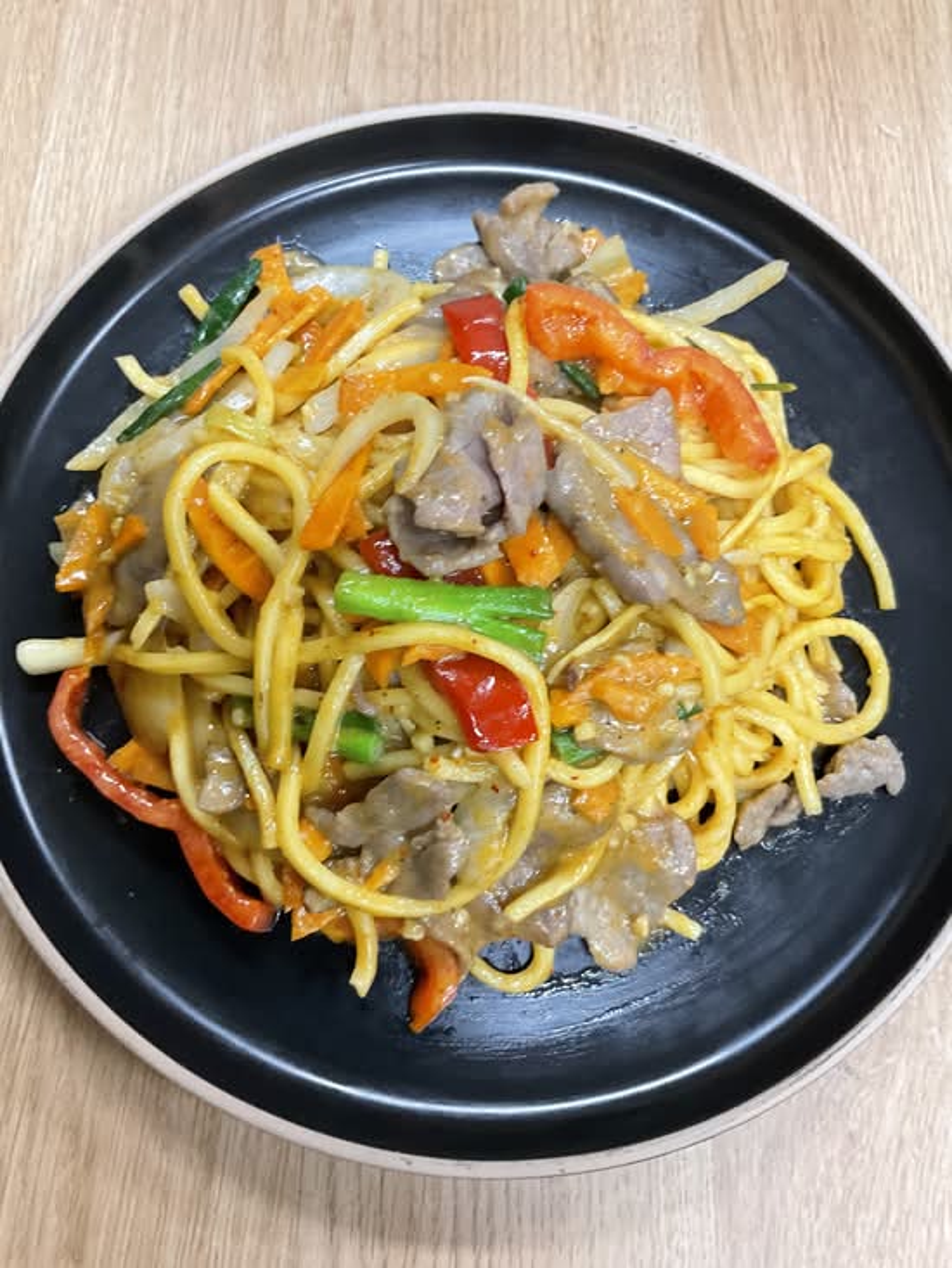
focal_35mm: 29
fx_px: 1063
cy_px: 634
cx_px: 476
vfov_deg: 61.7
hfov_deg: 48.2
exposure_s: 1/50
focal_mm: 3
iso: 160
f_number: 1.8
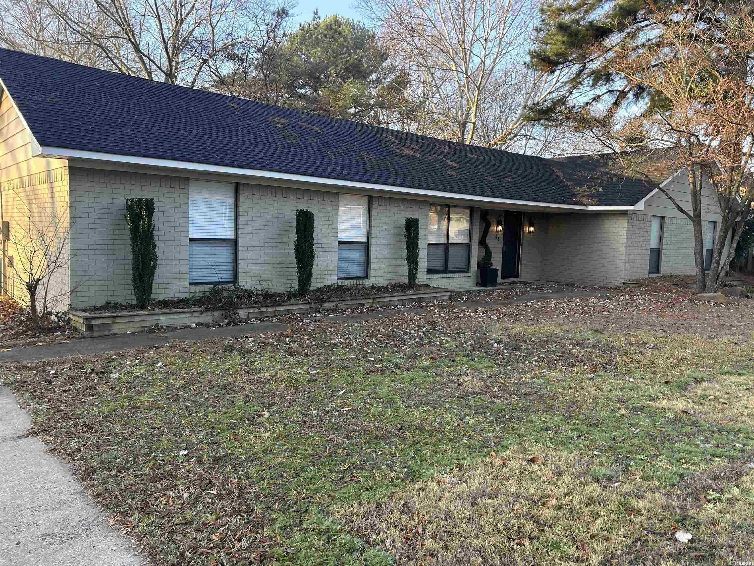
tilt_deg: -4.7
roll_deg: -1.9
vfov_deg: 53.1
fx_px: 566
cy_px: 283
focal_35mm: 26
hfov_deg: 67.3
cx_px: 377
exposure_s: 1/181
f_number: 1.5
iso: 40
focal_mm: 5.7
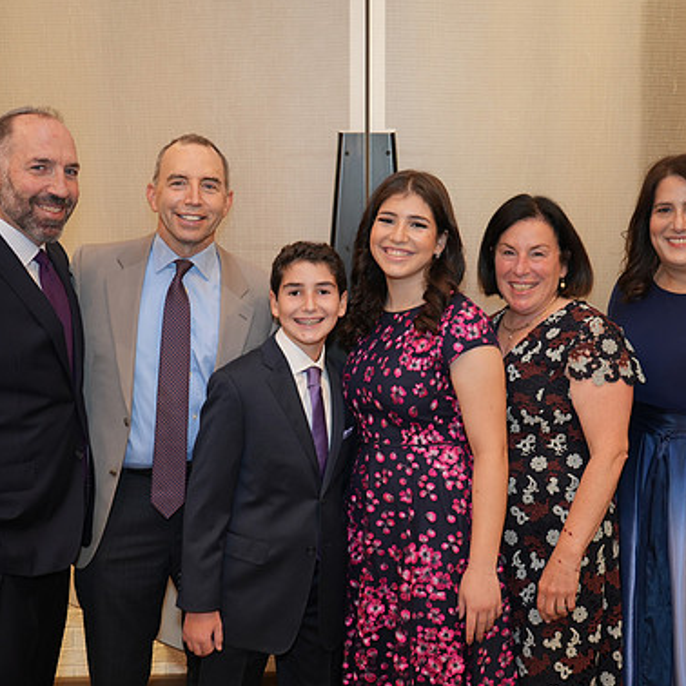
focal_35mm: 47
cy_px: 346
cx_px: 347
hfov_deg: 36.1
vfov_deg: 36.1
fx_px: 1054
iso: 640
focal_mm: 36
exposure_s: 1/80
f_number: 4
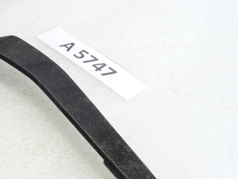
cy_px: 130
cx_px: 56
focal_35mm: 44
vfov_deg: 32.4
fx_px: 302
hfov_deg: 41.5
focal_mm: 4.1
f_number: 3.3
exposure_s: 1/13
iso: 80
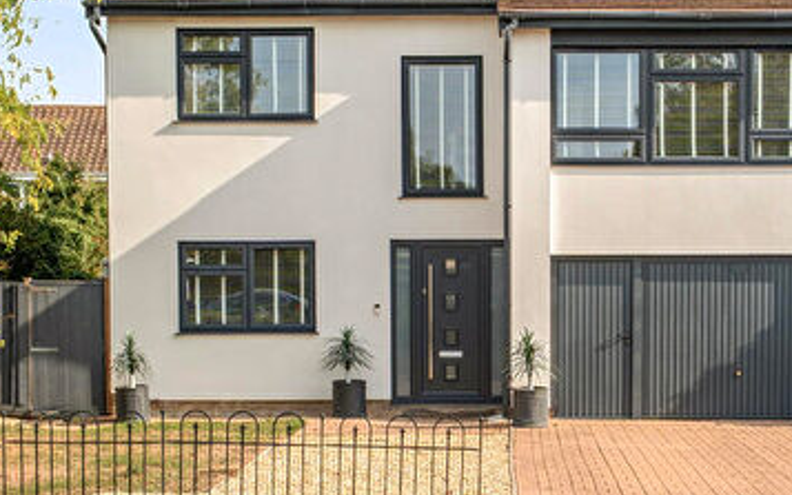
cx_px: 477
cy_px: 325
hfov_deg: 31.0
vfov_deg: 19.6
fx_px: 1424
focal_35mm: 66
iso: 400
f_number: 8
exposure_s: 1/500
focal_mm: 22
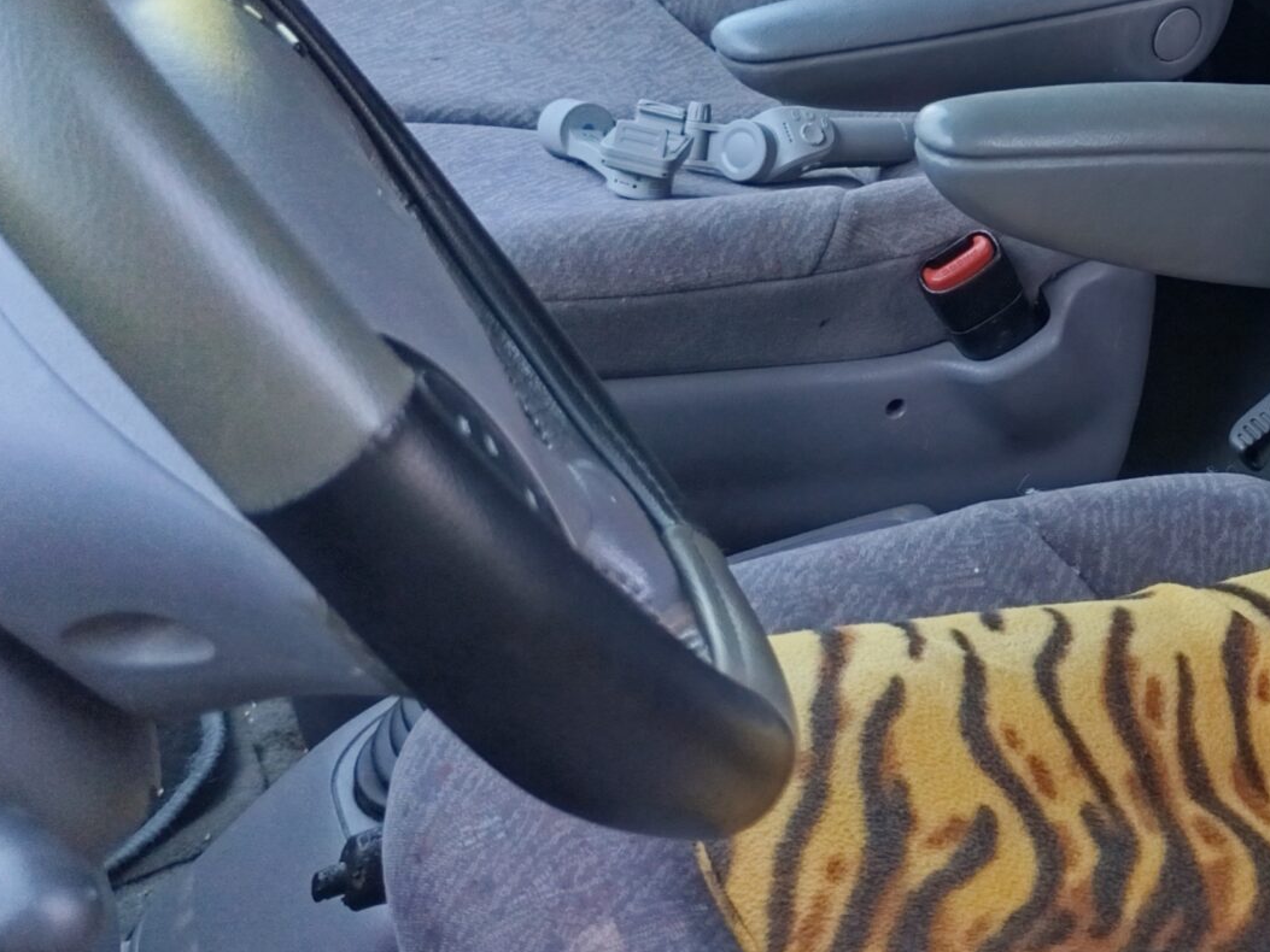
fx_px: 2055
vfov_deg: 25.6
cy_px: 166
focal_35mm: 56
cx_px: 1322
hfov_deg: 31.3
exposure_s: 1/100
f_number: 1.6
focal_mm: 6.14
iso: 320
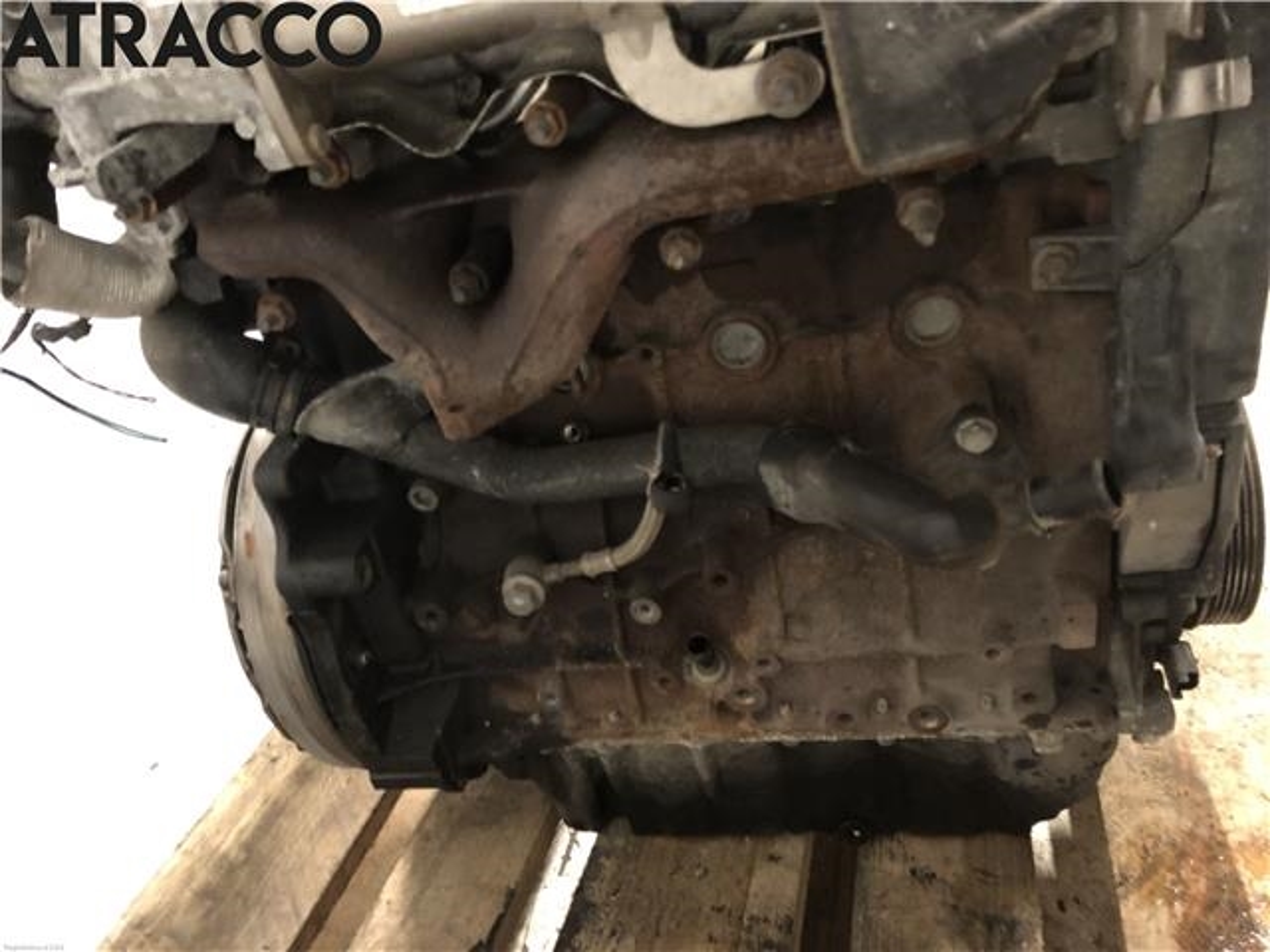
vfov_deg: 49.7
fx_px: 1027
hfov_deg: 63.4
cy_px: 476
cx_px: 635
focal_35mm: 28
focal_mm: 3.99
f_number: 1.8
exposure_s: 1/4
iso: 125
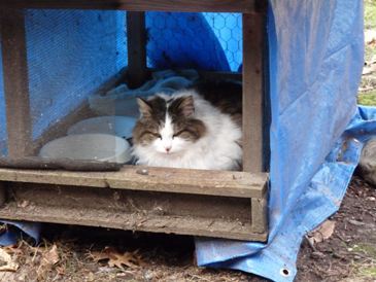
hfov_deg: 16.1
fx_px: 1326
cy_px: 141
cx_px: 188
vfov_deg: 12.2
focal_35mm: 122
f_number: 3.6
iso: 800
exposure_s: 1/60
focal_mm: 21.6
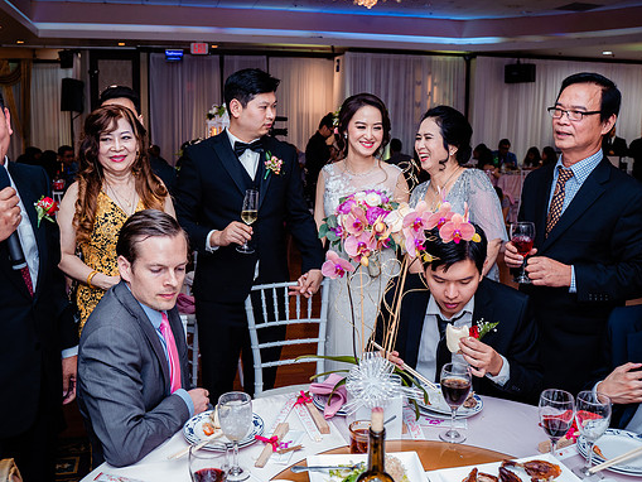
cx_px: 302
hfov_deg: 55.3
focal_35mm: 33
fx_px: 612
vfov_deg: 42.9
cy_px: 223
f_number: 4
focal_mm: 28
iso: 1600
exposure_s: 1/200
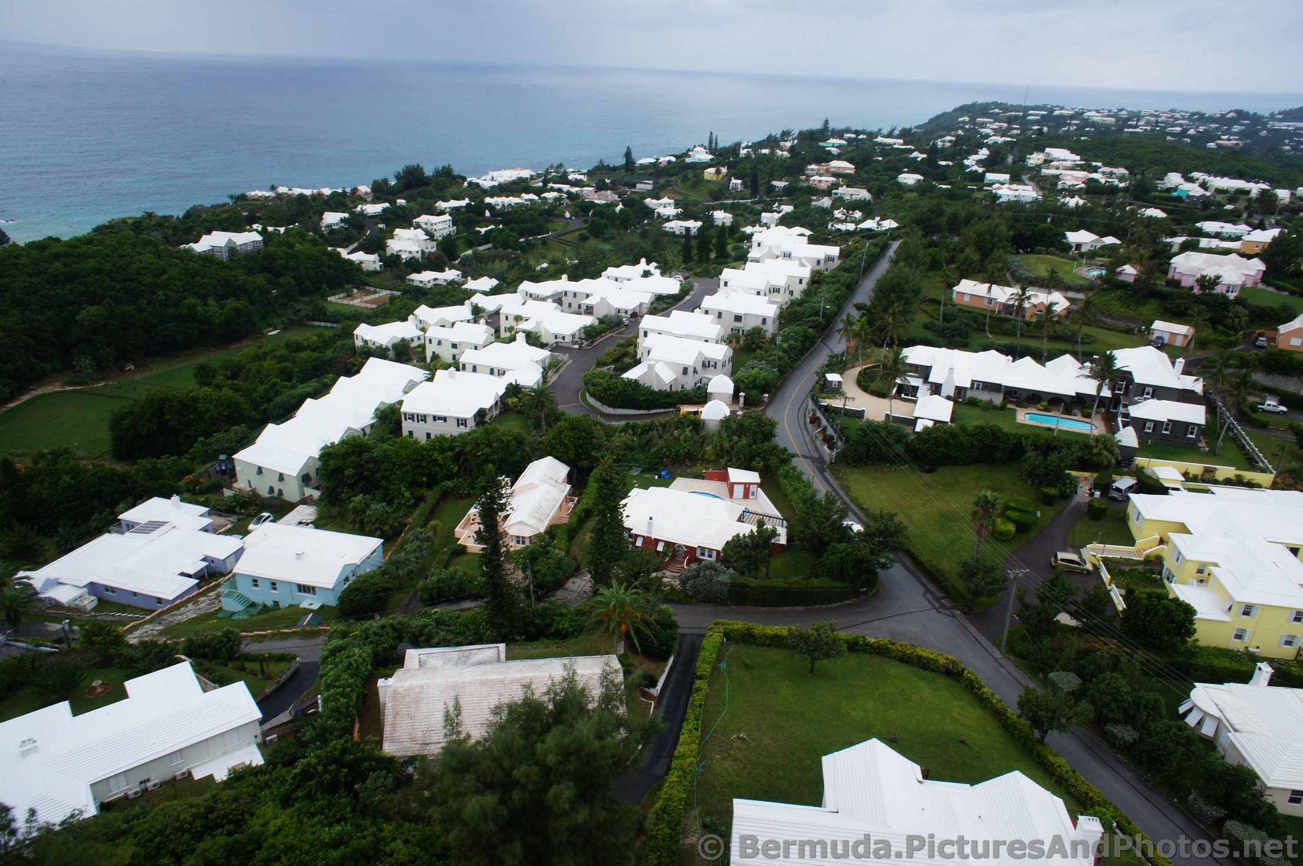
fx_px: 868
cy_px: 433
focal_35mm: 24
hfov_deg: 73.8
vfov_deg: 53.0
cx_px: 652
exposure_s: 1/100
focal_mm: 16
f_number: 9
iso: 200
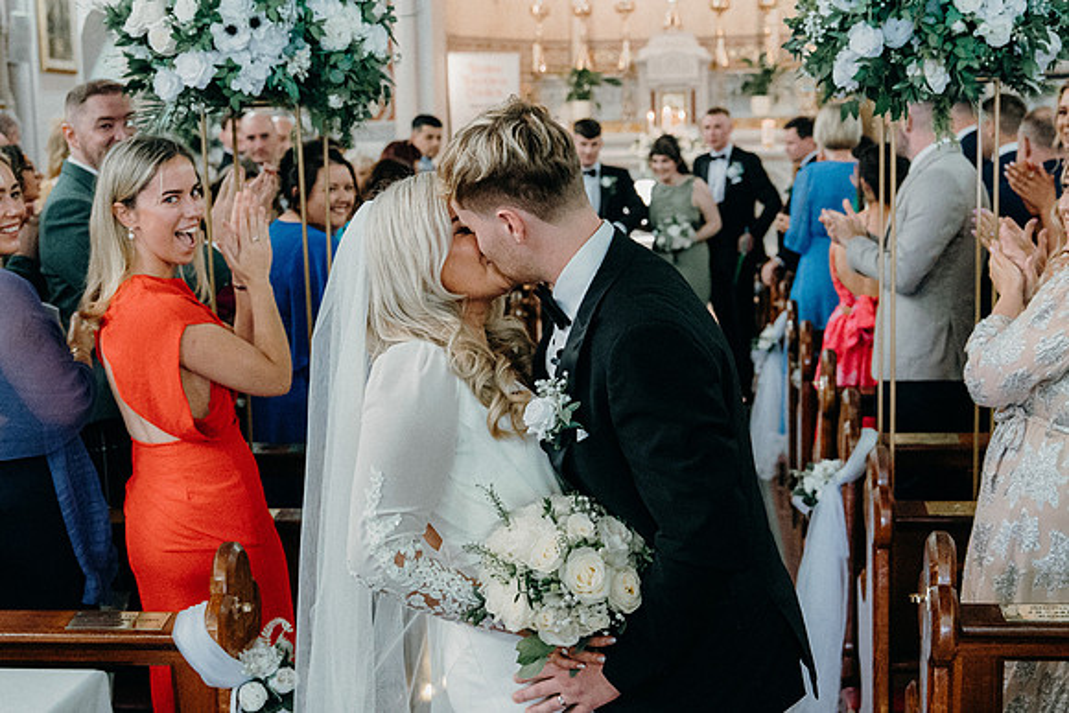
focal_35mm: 52
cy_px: 356
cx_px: 534
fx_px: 1544
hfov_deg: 38.2
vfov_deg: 26.0
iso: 5000
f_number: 3.5
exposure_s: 1/160
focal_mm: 35
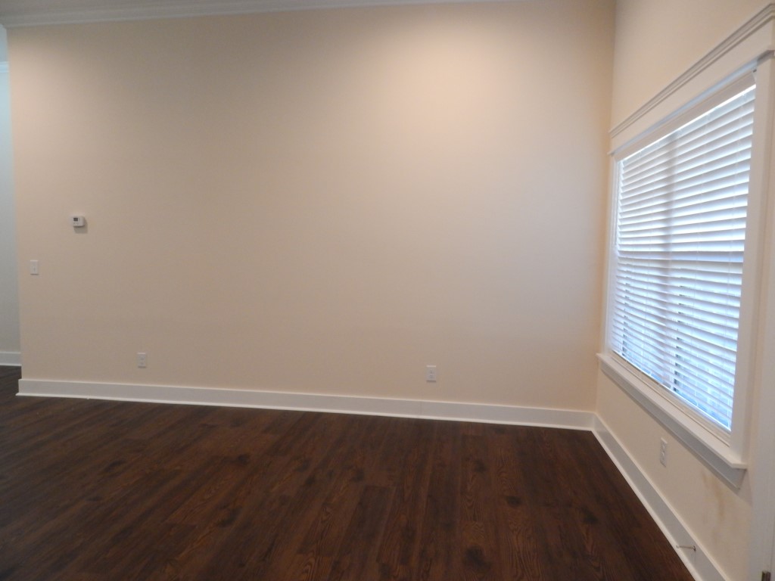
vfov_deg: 58.9
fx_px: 515
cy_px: 290
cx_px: 388
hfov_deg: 73.9
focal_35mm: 23
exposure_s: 1/30
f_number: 3
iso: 320
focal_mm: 4
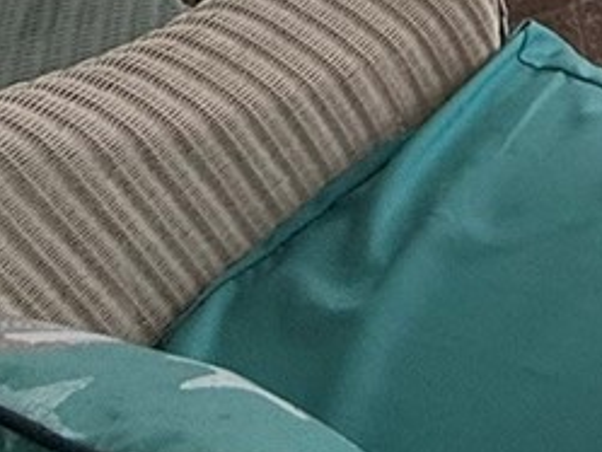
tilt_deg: -12.1
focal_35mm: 90
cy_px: -786
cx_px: 1351
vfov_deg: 11.7
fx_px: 1566
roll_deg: -0.2
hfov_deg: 15.2
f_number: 2.2
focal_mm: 2.22
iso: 50
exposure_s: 1/294
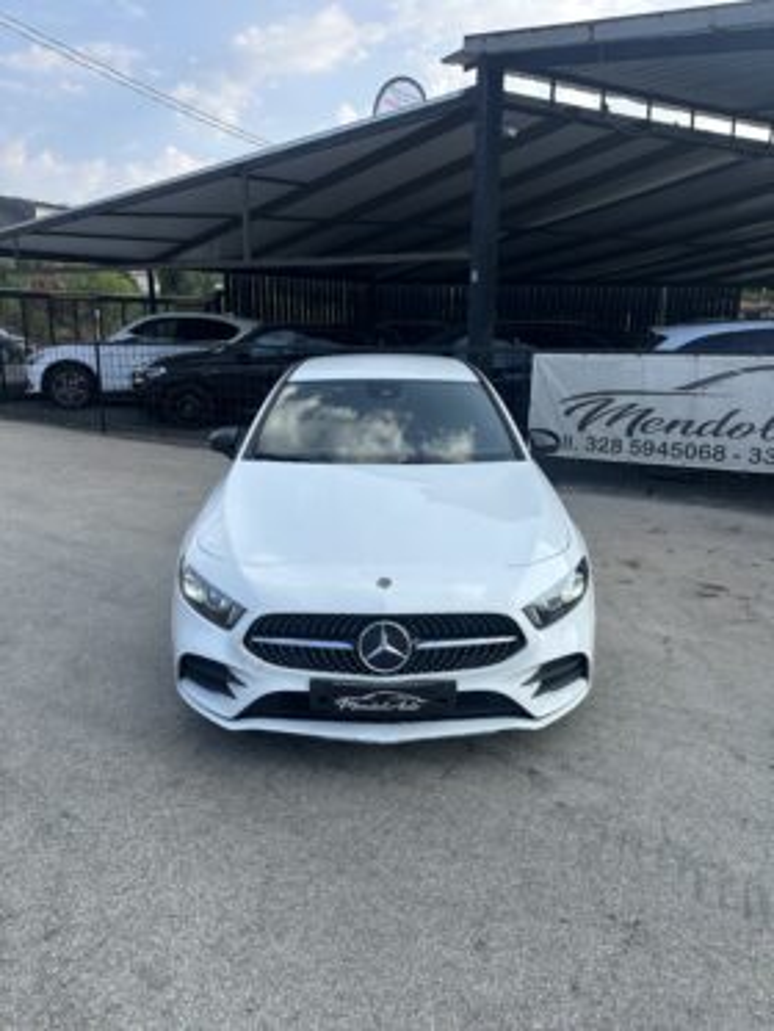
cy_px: 516
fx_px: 715
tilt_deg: -13.9
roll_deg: -1.3
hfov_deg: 56.8
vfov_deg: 71.6
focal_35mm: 24
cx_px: 387
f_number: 1.78
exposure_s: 1/2252
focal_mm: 6.86
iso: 80
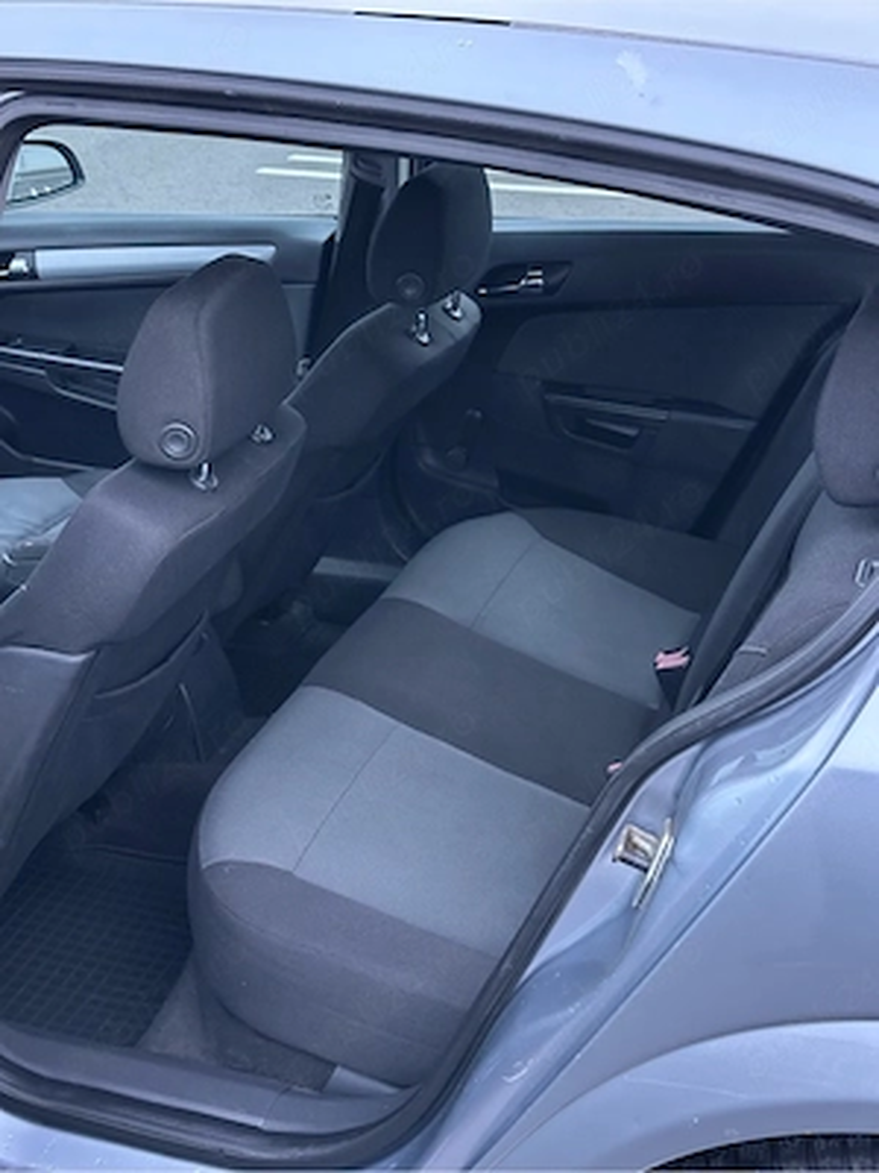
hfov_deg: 30.3
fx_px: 1625
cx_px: 440
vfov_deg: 39.7
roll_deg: -0.3
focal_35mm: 48
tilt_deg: -23.9
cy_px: 586
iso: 640
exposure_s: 1/30
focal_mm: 6.86
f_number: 1.78
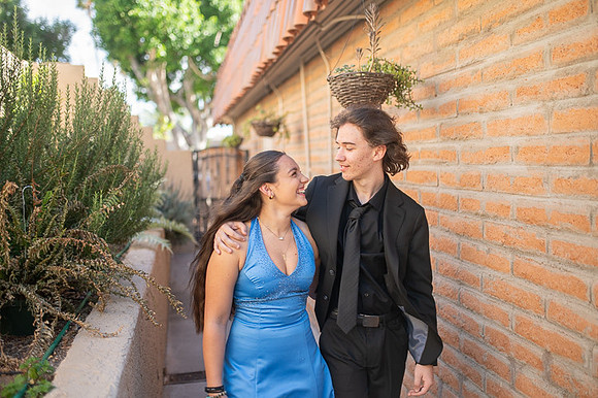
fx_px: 581
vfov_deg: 37.8
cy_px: 199
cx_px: 299
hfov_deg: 54.5
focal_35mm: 35
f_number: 1.4
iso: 400
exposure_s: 1/3200
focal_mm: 35
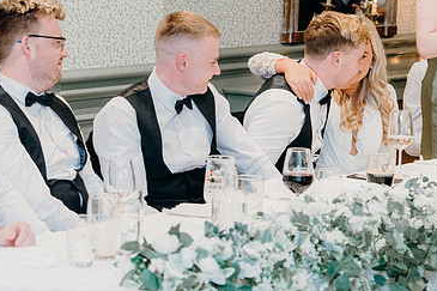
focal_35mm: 167
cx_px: 330
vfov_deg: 8.2
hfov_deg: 12.3
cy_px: 60
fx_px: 2026
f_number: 3.5
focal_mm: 70
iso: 2500
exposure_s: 1/160
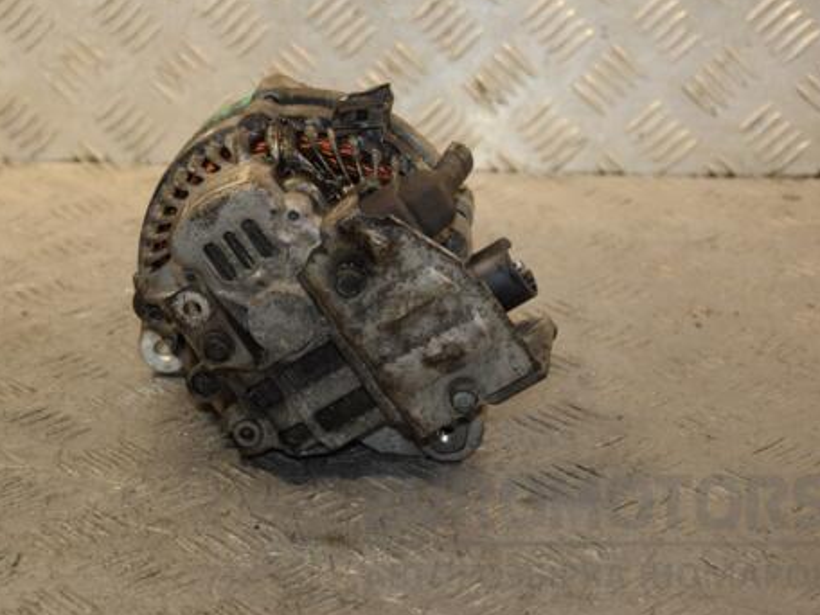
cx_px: 329
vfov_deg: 16.2
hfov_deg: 21.5
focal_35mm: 91
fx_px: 2156
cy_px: 263
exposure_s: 1/200
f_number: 5.6
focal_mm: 48
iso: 800
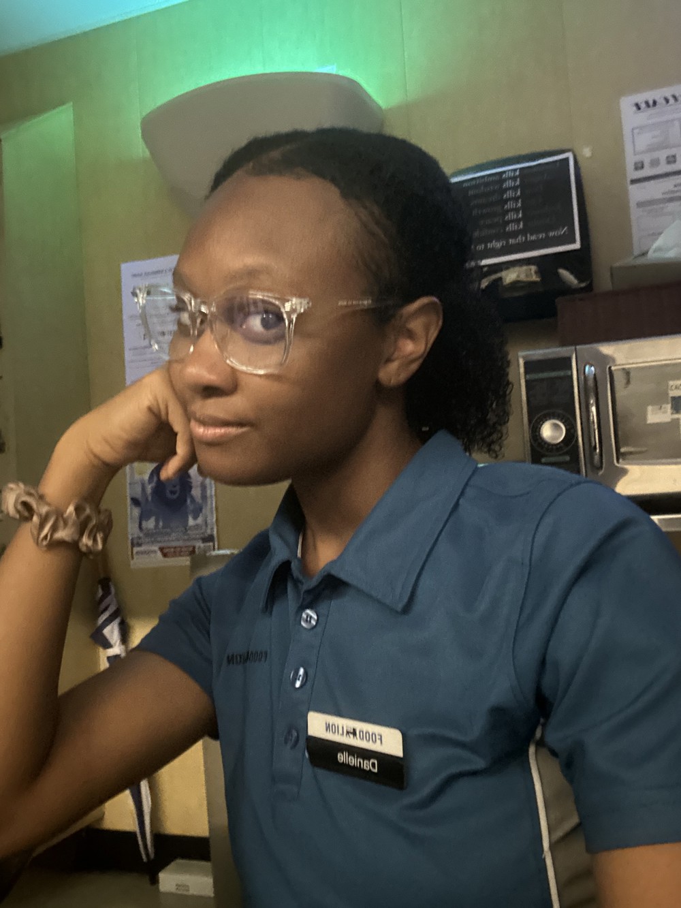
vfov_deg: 60.0
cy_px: 454
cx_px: 340
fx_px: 787
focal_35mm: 30
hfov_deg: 46.8
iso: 640
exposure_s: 1/18
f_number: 1.9
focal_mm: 2.69
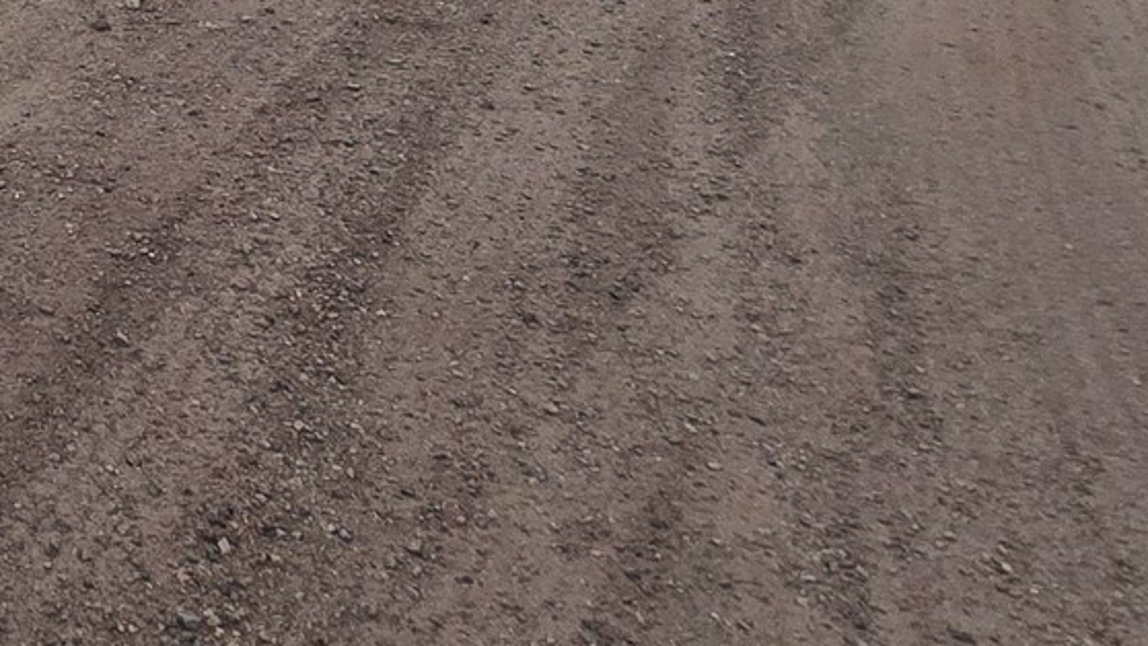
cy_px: -737
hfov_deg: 28.9
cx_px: -483
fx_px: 1583
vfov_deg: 16.2
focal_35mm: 52
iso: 50
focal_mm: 2.2
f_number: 2.2
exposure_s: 1/148
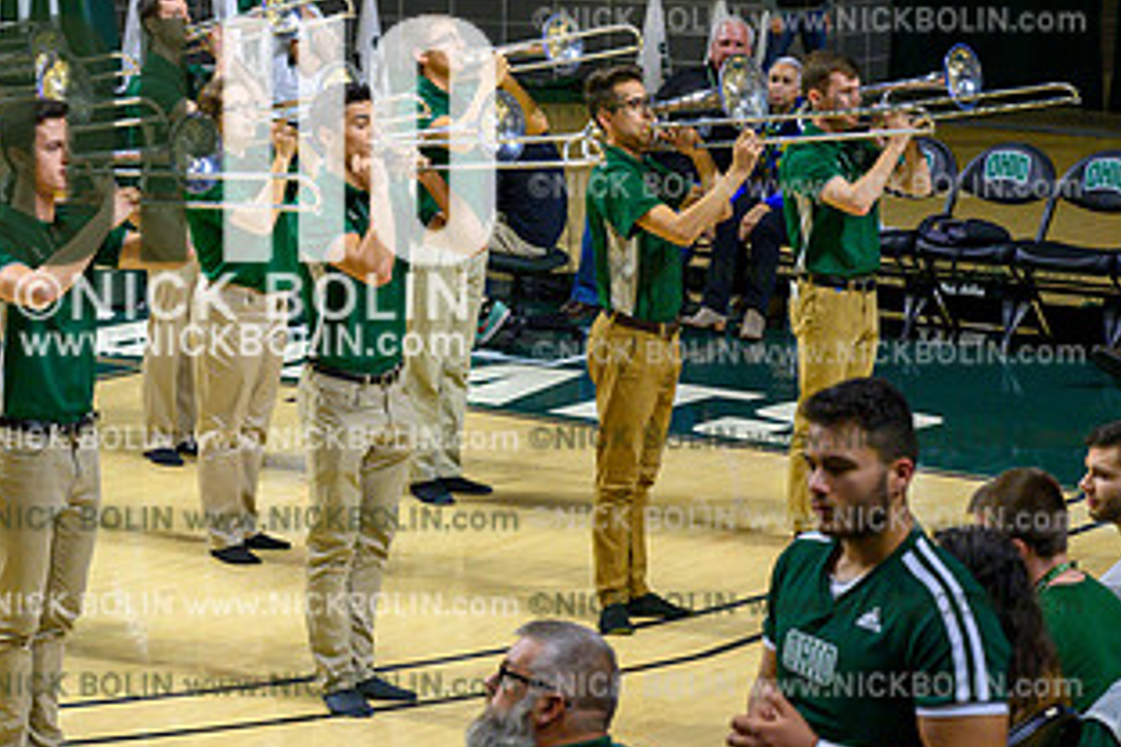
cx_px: 241
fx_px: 4048
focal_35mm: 130
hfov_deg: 15.7
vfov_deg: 10.5
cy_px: 189
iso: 3200
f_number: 4.5
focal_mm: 70
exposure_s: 1/500
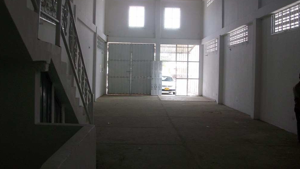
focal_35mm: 38
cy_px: 64
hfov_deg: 52.8
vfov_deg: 31.0
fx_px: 302
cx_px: 148
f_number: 2.8
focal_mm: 5.7
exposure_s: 1/60
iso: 70
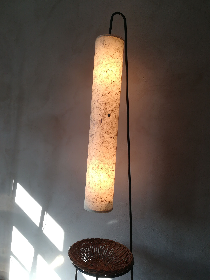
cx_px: 105
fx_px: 218
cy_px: 136
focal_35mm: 27
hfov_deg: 51.4
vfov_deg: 65.3
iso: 50
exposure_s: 1/124
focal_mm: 3.83
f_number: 2.2
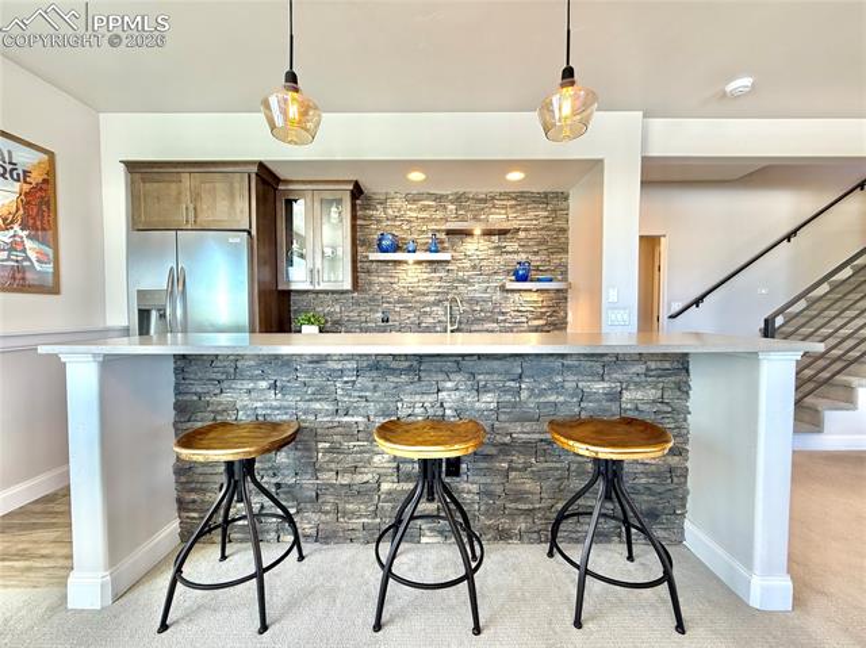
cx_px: 433
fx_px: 350
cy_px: 324
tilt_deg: -1.1
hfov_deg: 102.1
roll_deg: -0.7
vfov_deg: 85.6
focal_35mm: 14
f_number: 2.2
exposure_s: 1/120
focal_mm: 2.22
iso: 250
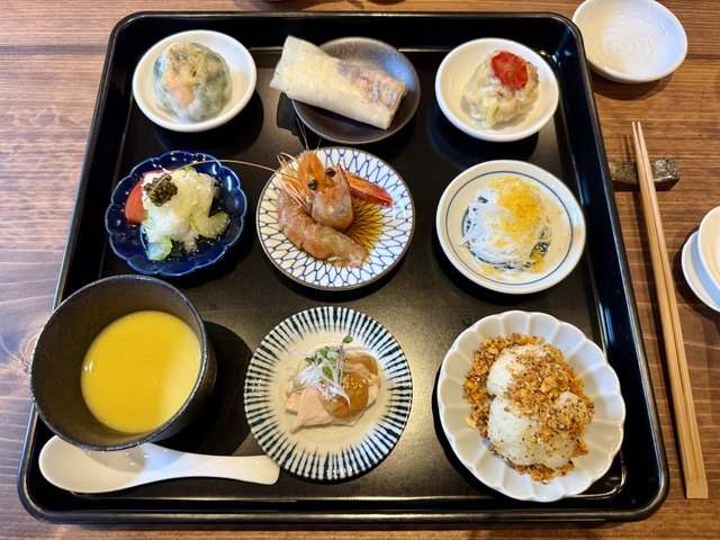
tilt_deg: -68.8
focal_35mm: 24
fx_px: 499
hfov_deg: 71.6
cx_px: 360
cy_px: 270
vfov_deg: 56.8
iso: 200
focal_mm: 6.76
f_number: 1.78
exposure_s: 1/120
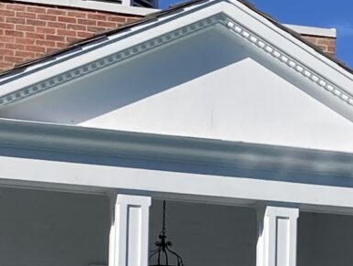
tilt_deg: +7.1
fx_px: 1888
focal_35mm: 185
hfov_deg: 10.6
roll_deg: -1.5
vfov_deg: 7.9
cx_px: 322
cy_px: 346
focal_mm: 3.99
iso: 20
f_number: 1.8
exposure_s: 1/3003
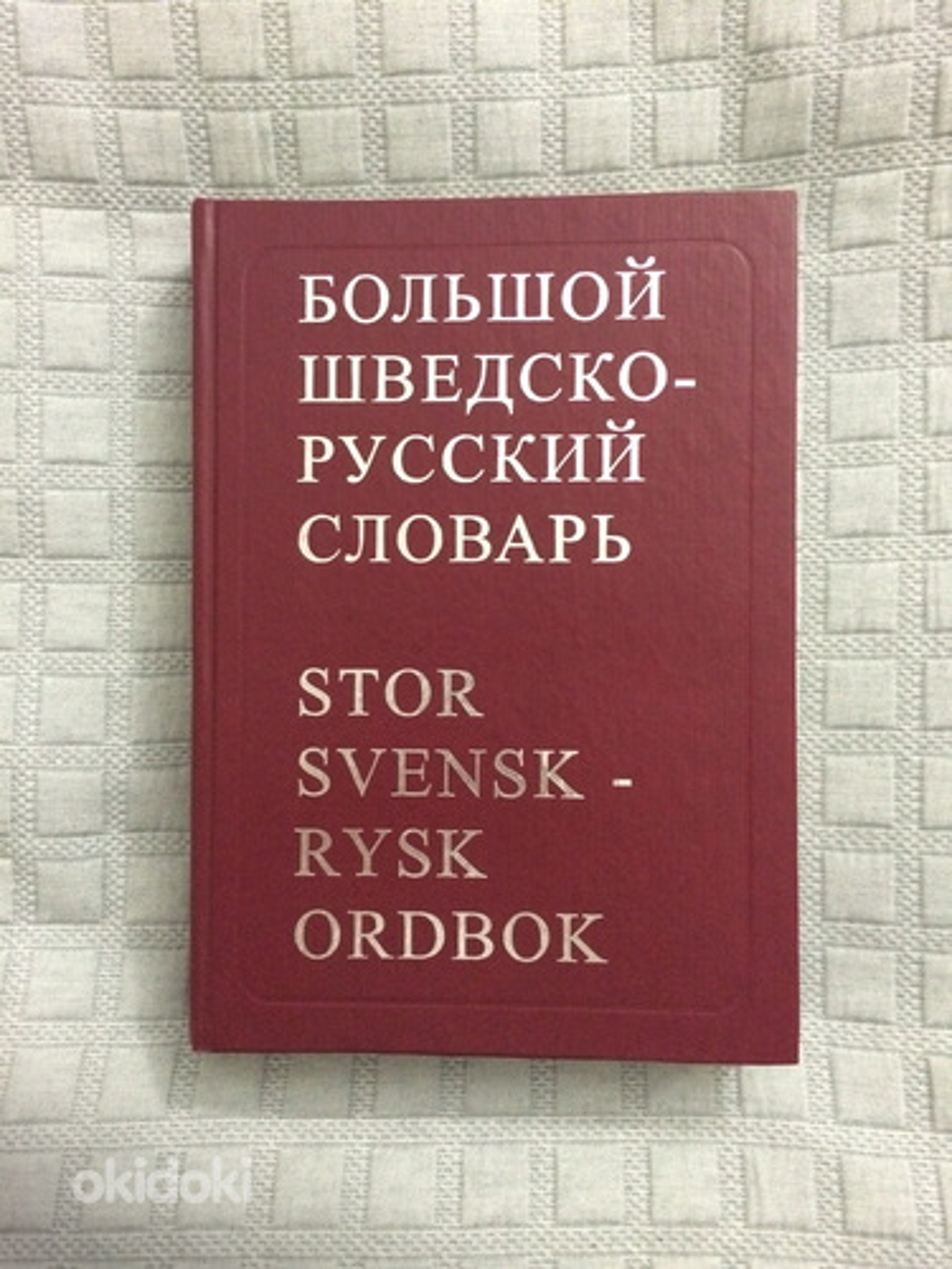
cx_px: 476
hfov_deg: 48.2
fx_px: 1063
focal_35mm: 29
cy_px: 634
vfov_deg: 61.7
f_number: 2.2
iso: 640
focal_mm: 4.15
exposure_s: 1/15
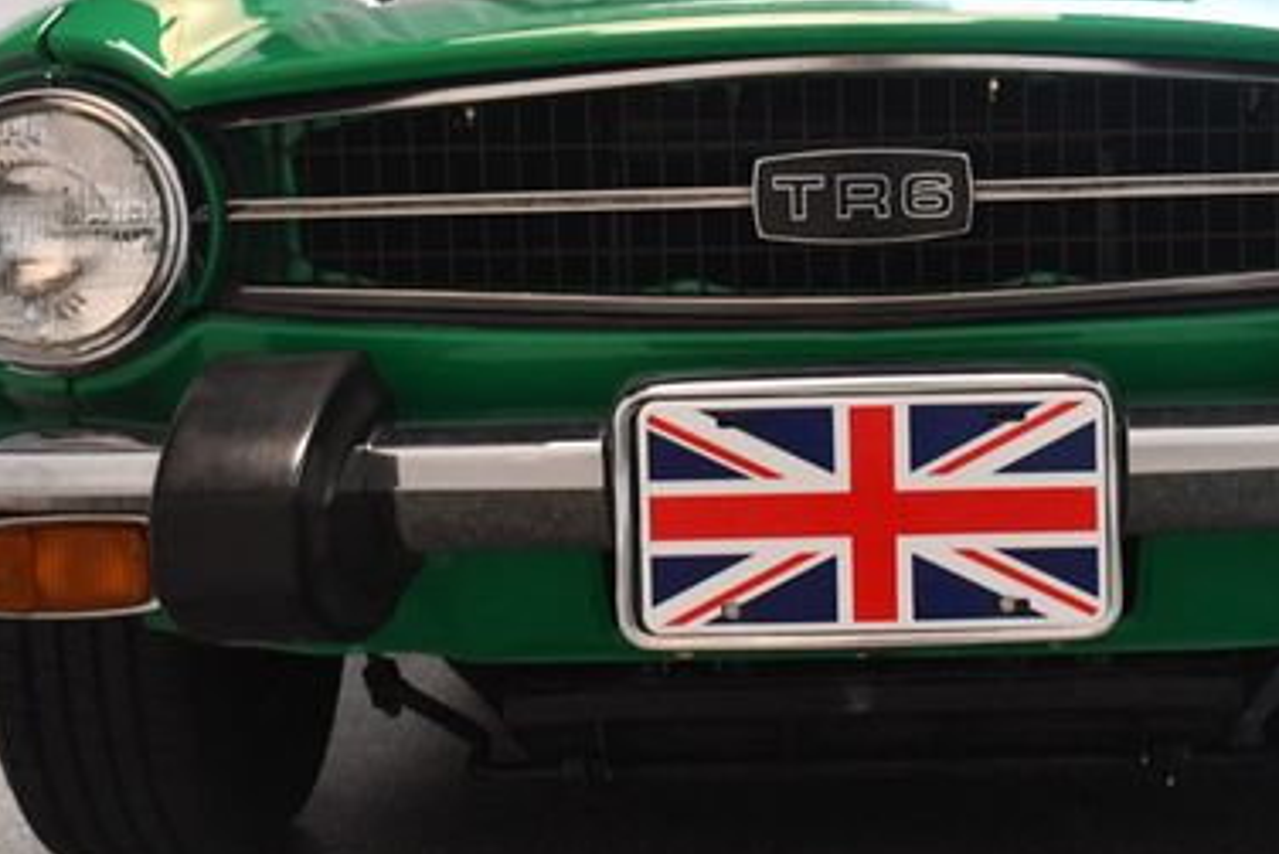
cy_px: 204
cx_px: 857
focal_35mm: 68
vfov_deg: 19.9
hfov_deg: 29.4
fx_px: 2417
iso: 1800
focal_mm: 27
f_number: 4
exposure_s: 1/125
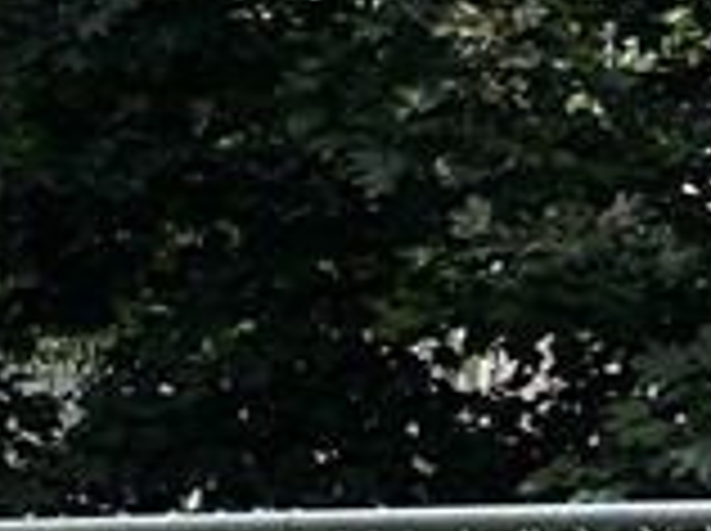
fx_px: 3466
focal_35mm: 169
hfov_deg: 9.7
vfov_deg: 8.5
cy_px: 900
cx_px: -1238
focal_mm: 5.7
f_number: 1.5
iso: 50
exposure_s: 1/2632
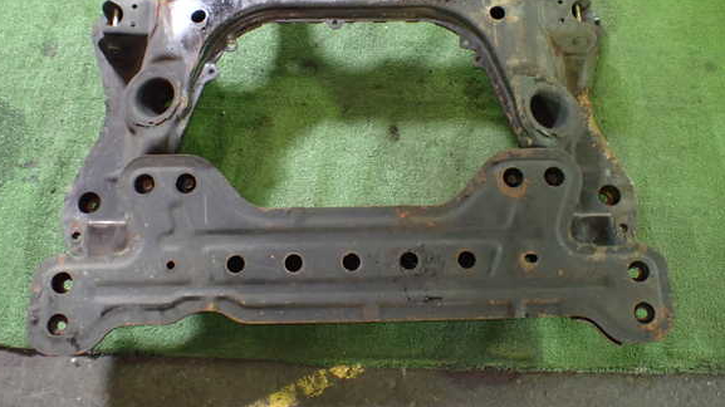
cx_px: 361
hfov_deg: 58.0
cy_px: 158
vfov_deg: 34.5
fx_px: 653
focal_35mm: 34
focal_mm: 5.4
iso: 1000
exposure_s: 1/30
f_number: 2.3
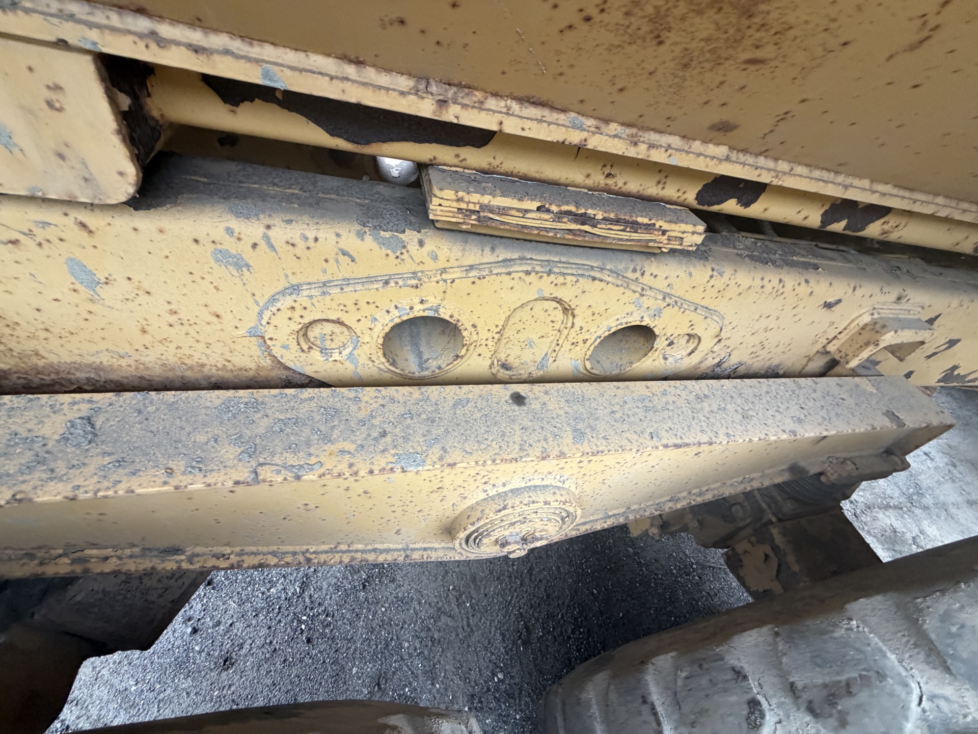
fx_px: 396
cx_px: 489
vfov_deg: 85.7
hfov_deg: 102.1
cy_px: 367
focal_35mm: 14
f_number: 2.2
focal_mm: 2.22
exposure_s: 1/121
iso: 320
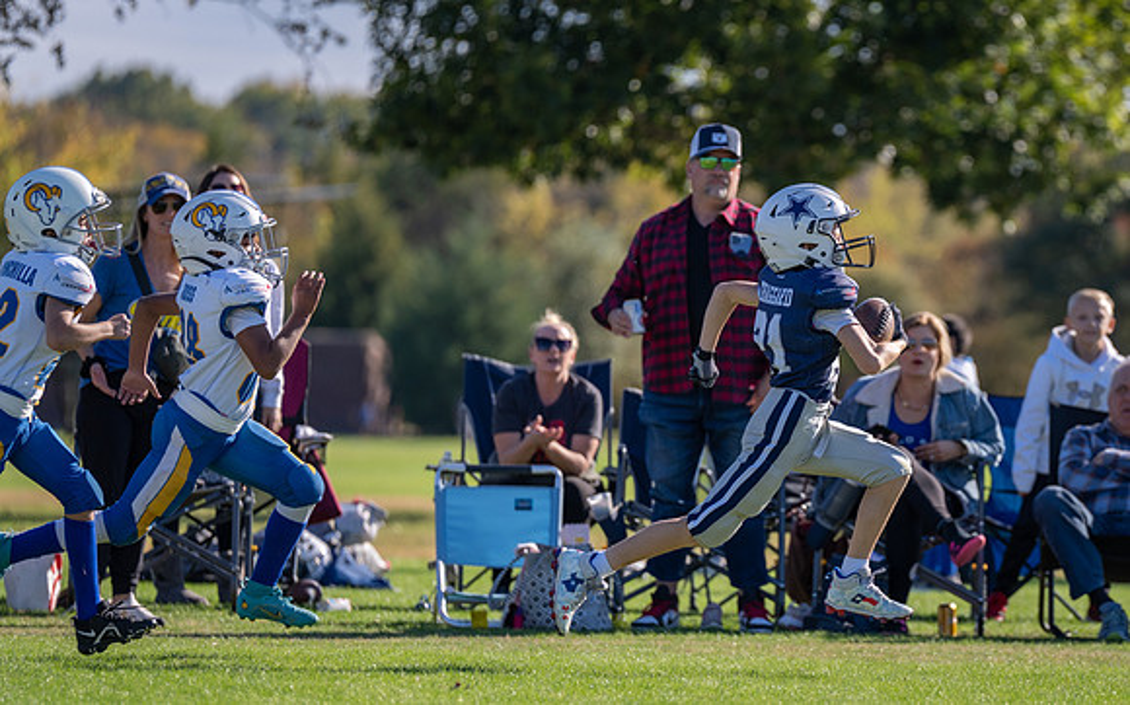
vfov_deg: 4.0
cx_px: 863
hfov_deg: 6.3
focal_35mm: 331
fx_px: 10190
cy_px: 396
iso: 100
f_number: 2.8
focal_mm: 200
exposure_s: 1/2000
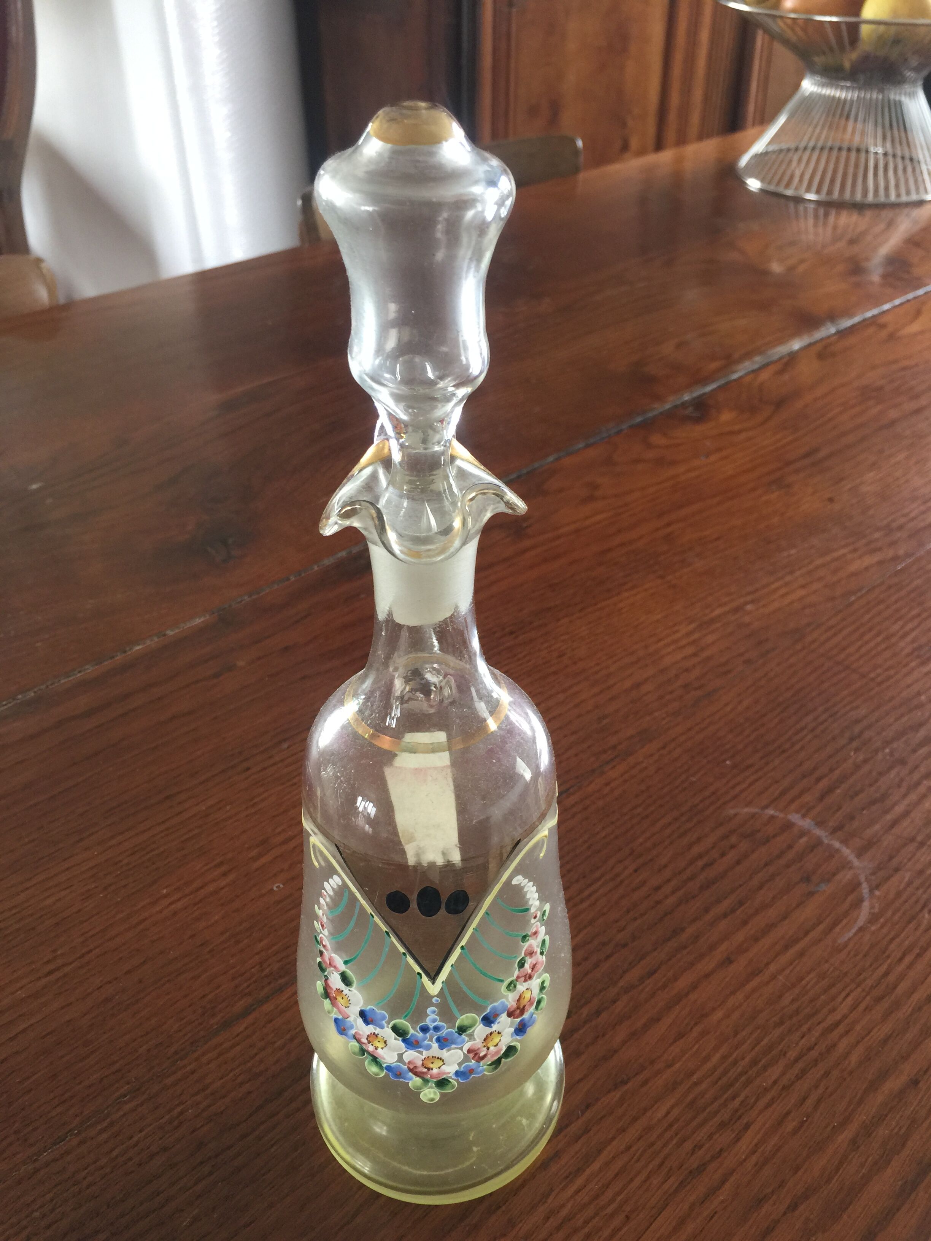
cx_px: 466
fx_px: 1040
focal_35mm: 29
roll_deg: -0.8
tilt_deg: -36.4
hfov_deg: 48.2
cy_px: 620
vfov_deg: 61.7
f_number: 2.2
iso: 50
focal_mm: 4.15
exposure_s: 1/17
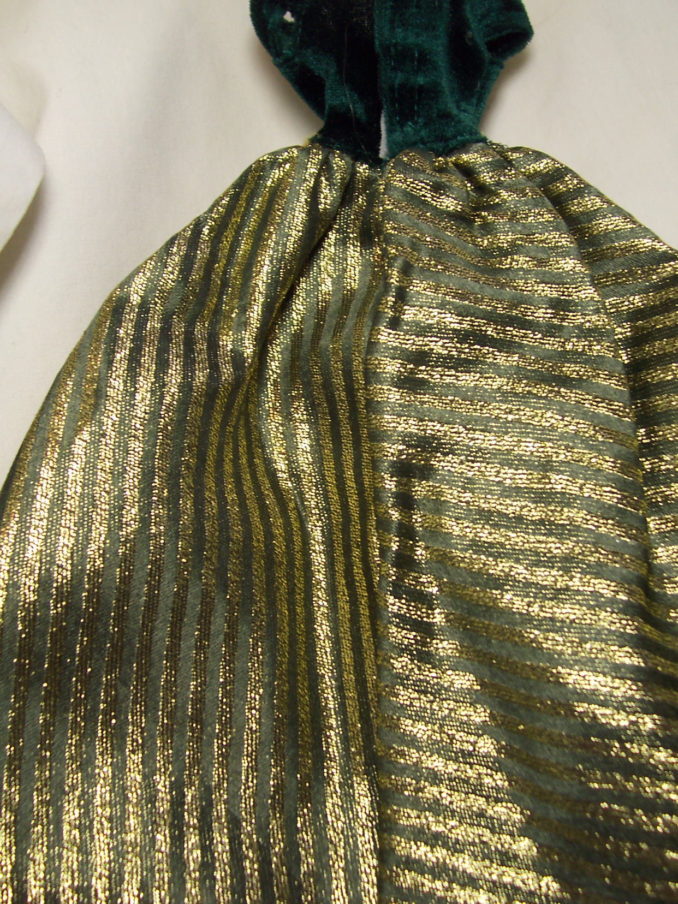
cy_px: 452
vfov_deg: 50.1
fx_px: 966
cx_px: 339
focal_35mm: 37
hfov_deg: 38.7
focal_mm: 5.6
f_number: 2.8
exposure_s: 1/90
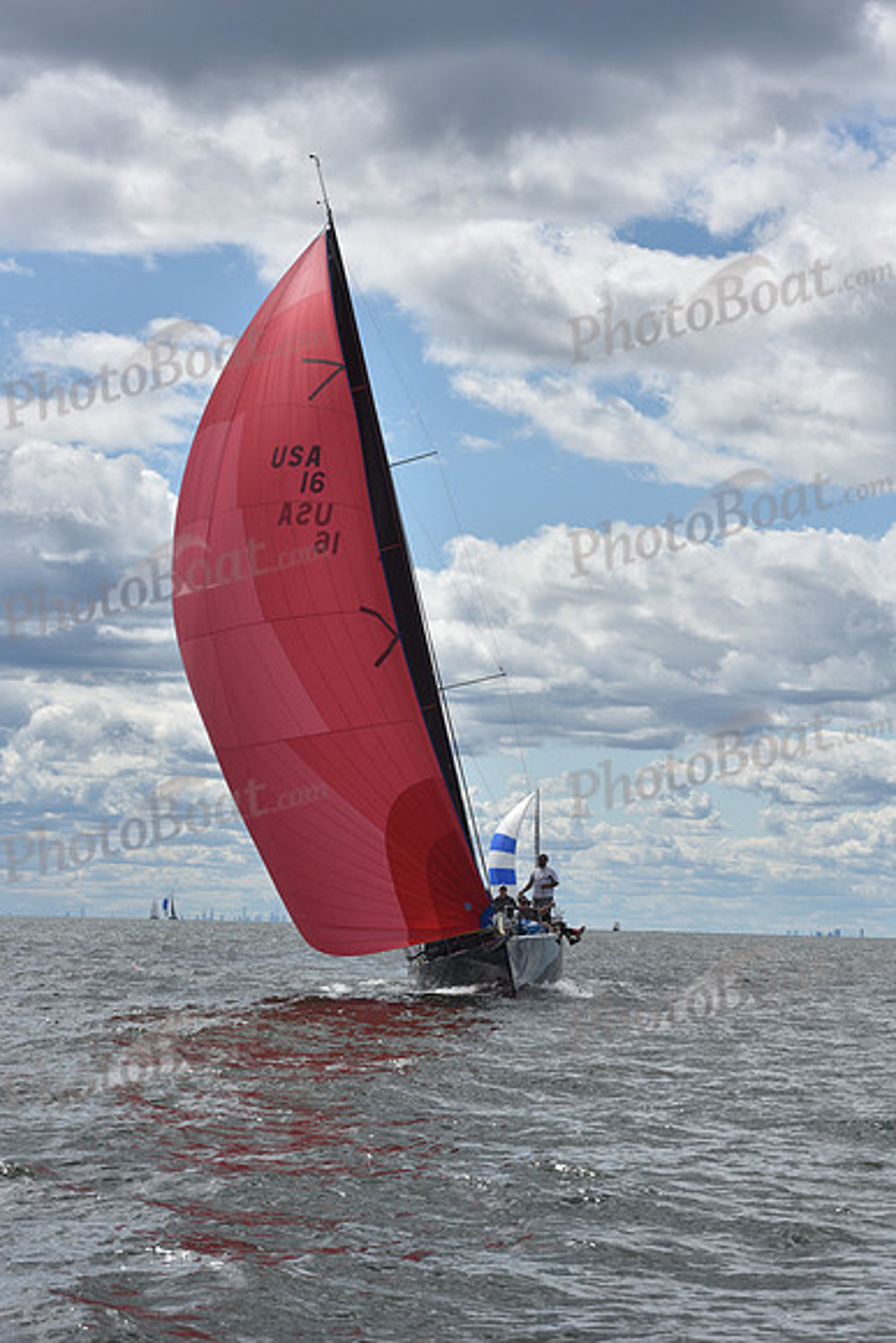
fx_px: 3544
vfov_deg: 21.5
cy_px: 672
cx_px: 448
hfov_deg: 14.4
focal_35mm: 95
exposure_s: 1/800
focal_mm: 95
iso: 250
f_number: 13
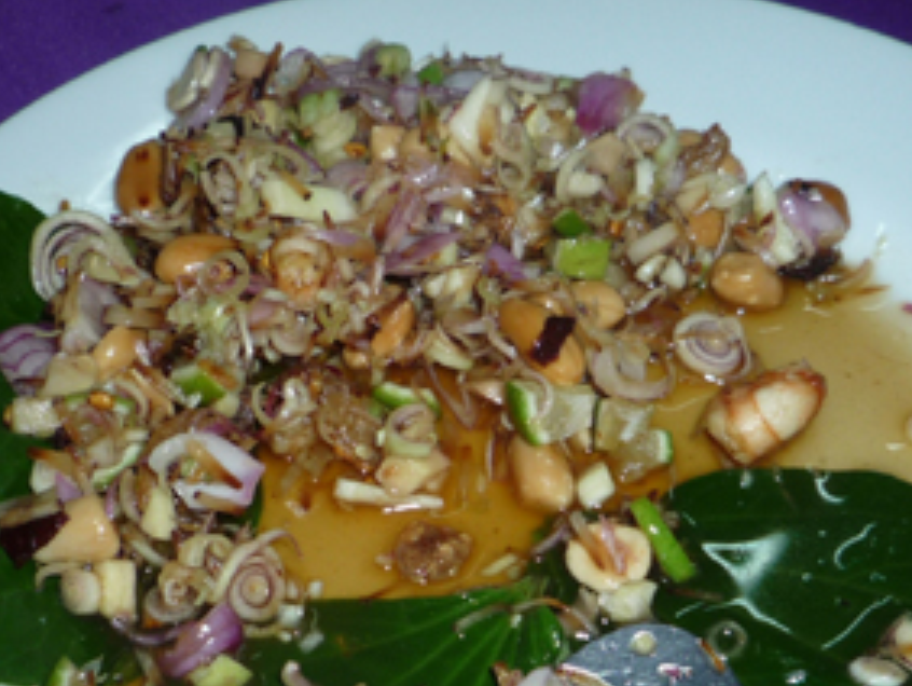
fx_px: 1556
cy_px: 544
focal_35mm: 59
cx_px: 517
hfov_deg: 32.6
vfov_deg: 24.5
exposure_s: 1/30
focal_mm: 4.4
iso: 100
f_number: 2.8
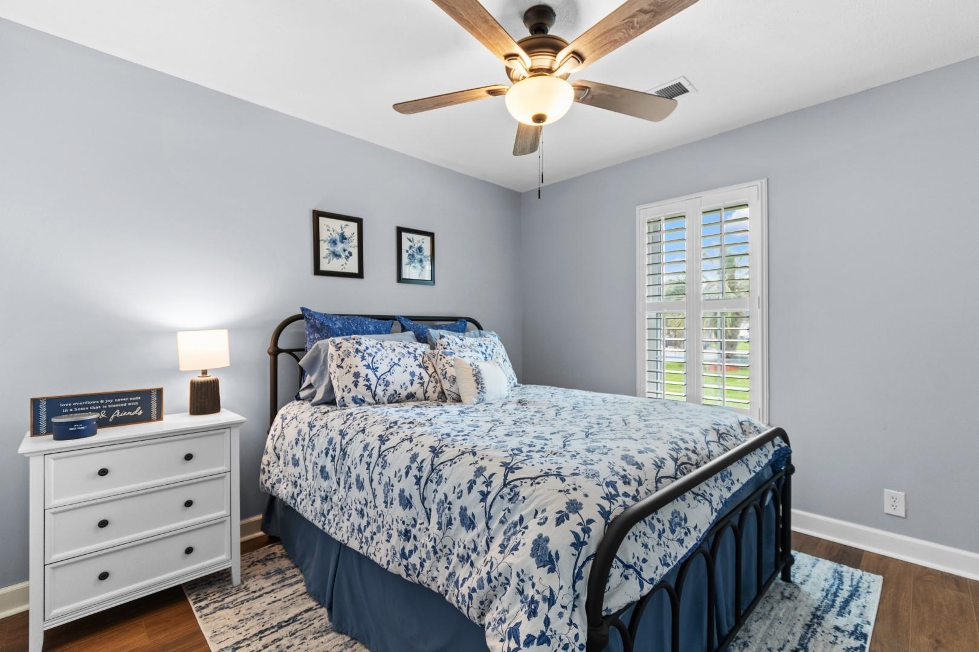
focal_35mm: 15
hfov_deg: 100.4
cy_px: 326
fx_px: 408
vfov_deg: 77.3
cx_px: 490
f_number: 4.5
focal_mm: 10
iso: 100
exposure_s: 1/6
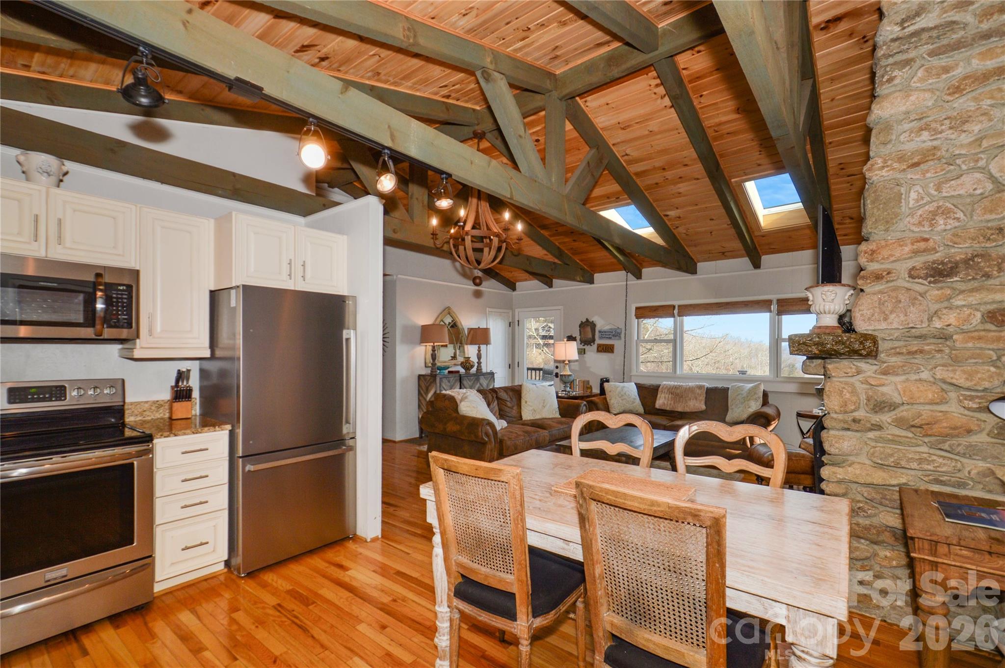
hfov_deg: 100.4
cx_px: 502
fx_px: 418
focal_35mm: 15
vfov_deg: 77.2
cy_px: 334
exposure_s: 1/60
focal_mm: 10
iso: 100
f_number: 6.3
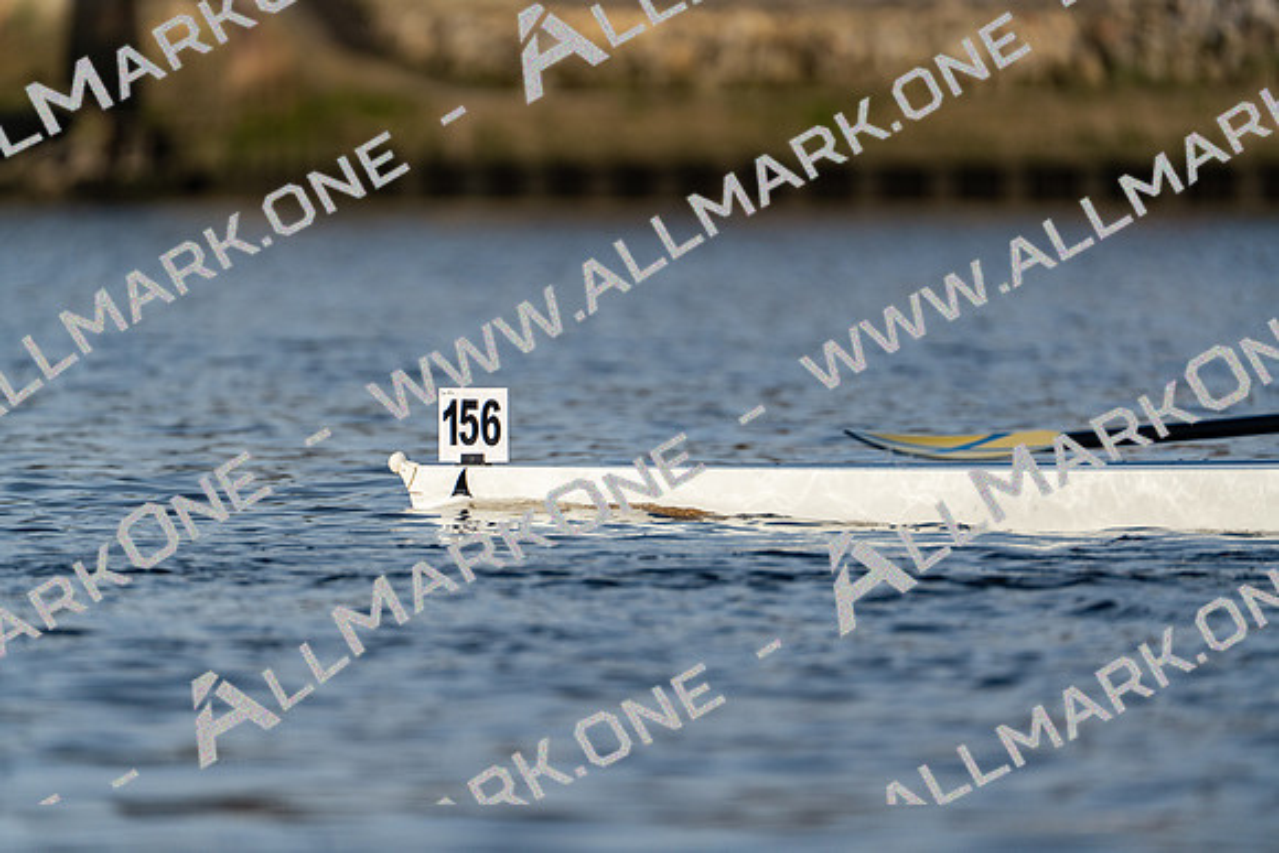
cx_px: 640
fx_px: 21321
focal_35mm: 600
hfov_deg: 3.4
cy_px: 426
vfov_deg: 2.3
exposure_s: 1/2000
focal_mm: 600
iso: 400
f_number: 6.3
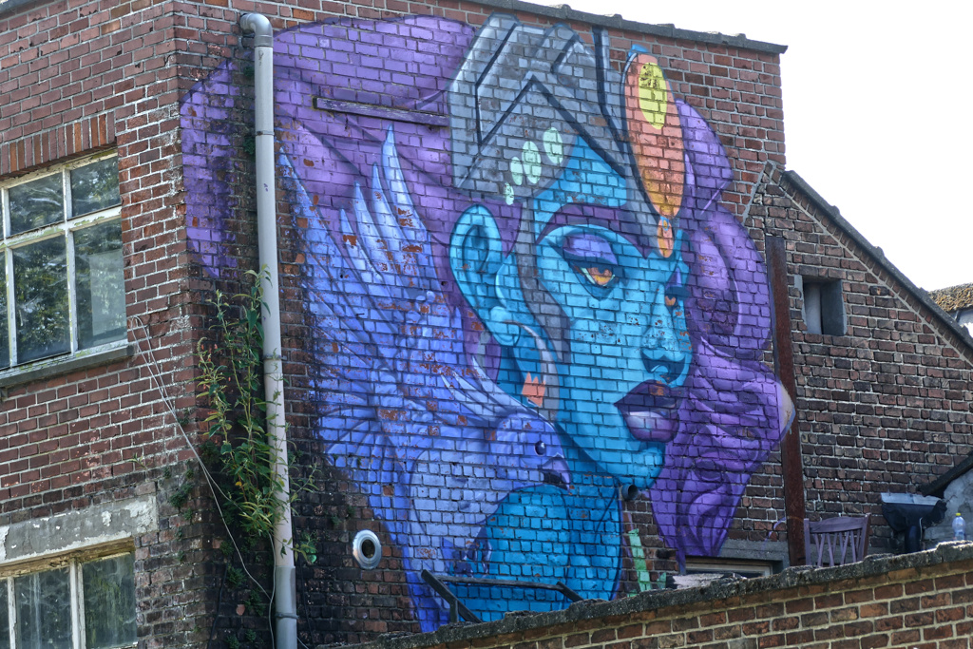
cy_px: 324
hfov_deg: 14.2
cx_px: 486
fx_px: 3892
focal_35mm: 144
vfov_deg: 9.5
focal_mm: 52.4
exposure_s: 1/200
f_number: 3.9
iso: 125
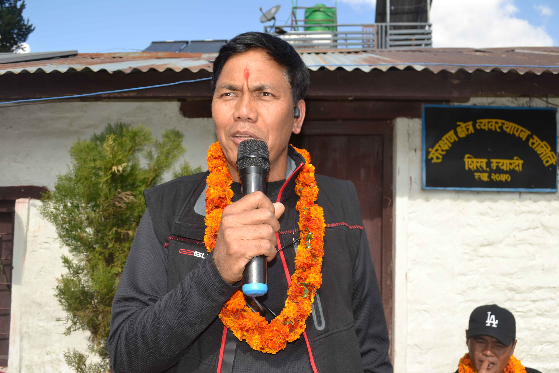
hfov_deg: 61.9
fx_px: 466
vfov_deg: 43.6
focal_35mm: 30
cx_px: 280
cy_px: 186
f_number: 5.6
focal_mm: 20
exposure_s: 1/200
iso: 100
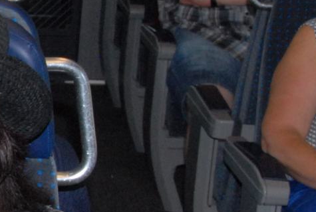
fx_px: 1442
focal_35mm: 164
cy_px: 173
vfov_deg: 8.4
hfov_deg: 11.6
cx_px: -251
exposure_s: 1/60
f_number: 11
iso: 900
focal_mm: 29
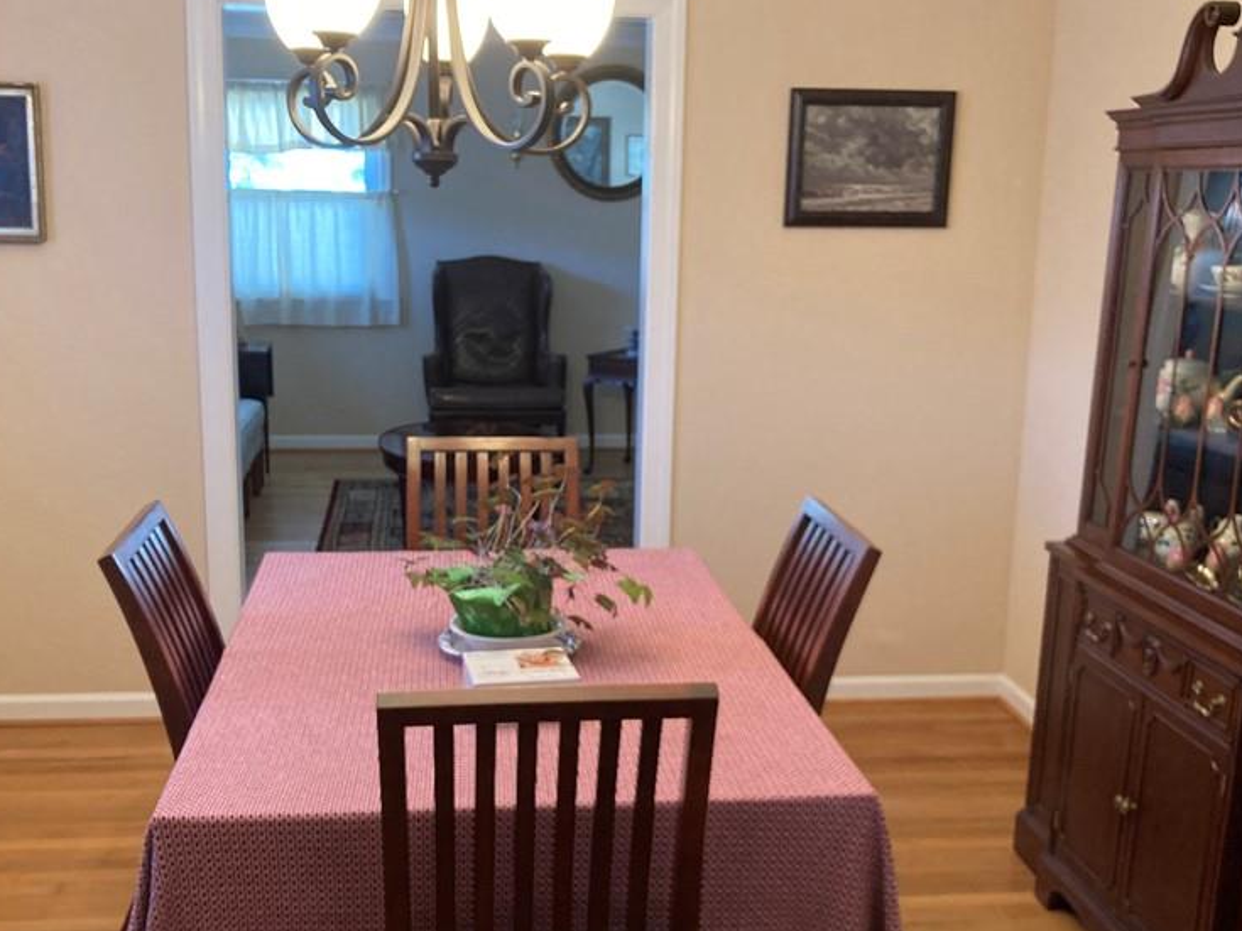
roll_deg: -1.7
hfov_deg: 47.8
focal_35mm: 39
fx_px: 1399
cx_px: 575
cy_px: 514
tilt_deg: -12.4
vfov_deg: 36.8
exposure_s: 1/60
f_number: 1.8
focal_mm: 3.99
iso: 200
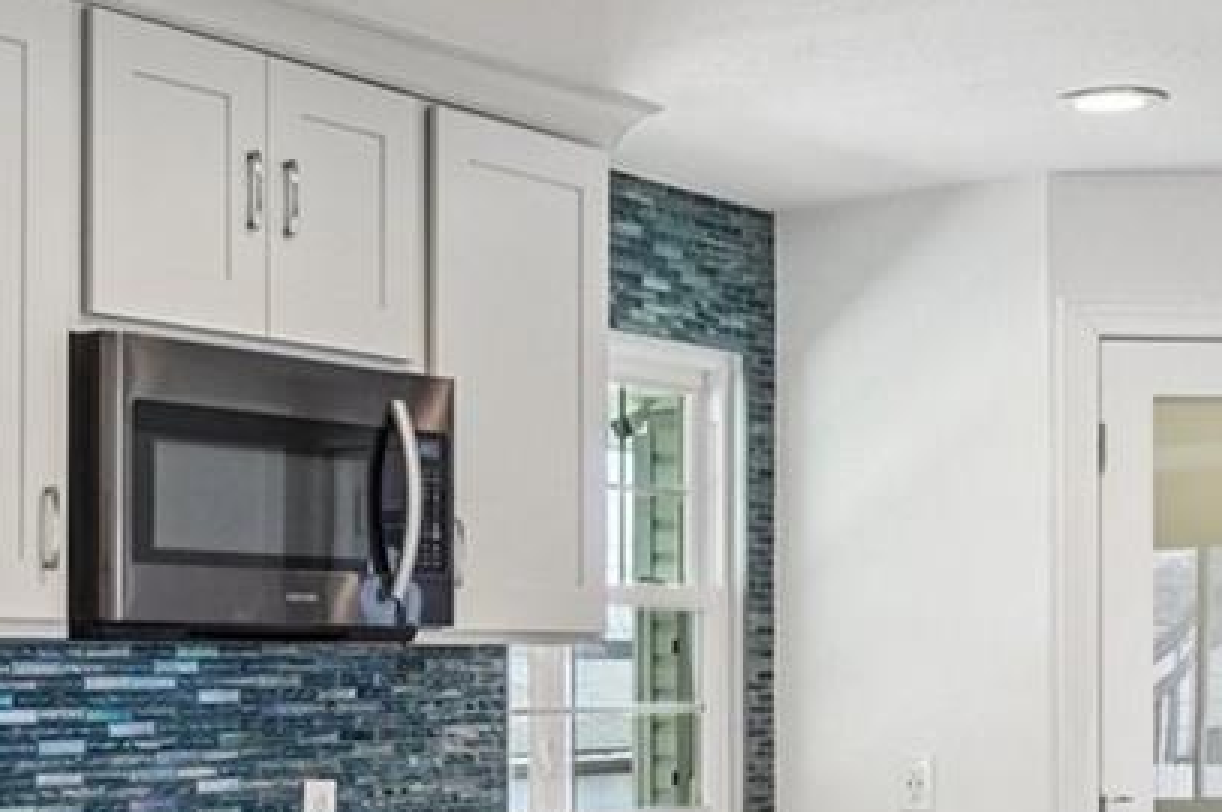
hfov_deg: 28.4
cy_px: 728
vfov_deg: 18.8
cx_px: 479
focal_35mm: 71
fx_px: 2408
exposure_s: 1/15
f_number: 8
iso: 400
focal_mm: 12
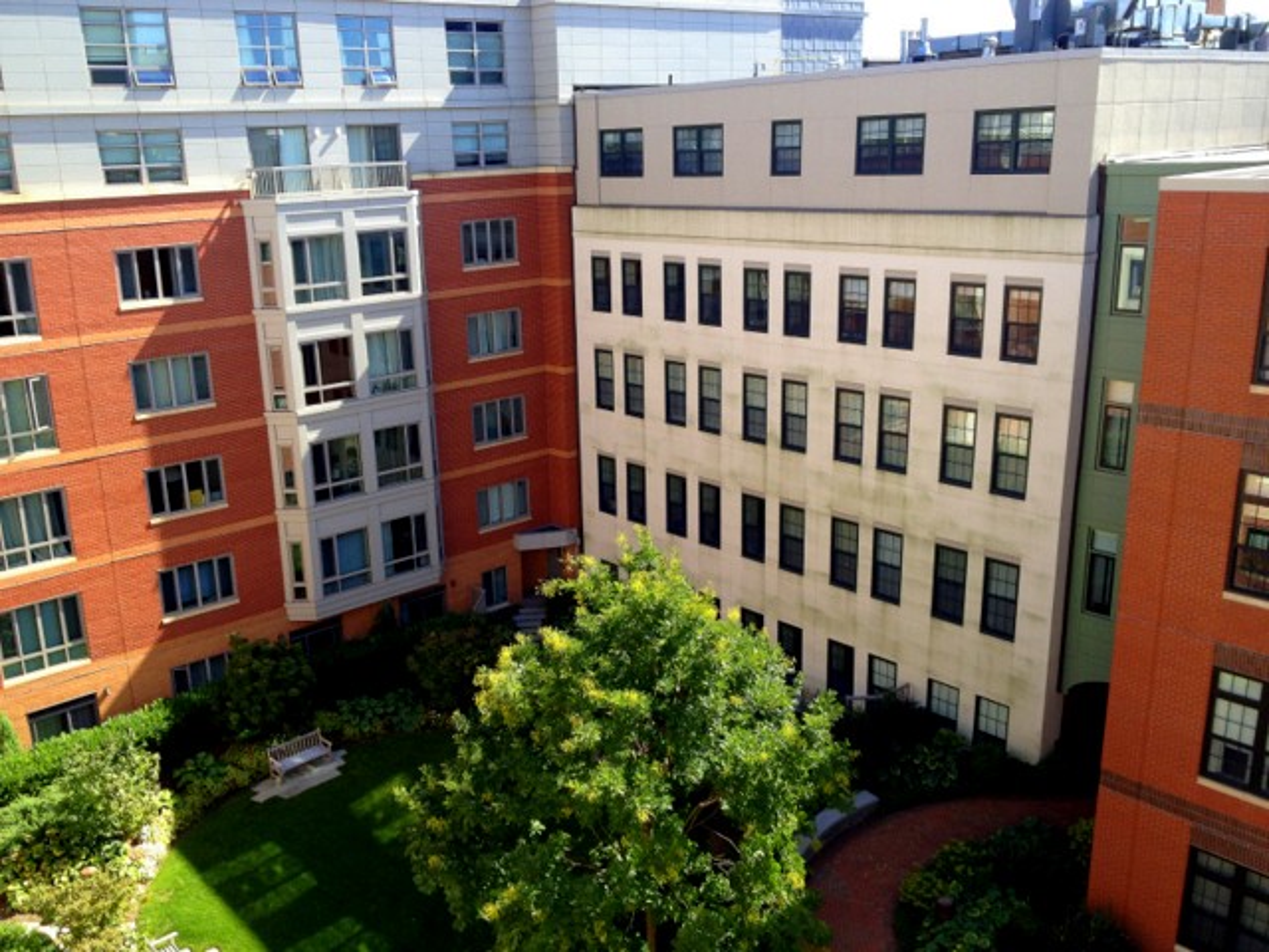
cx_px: 634
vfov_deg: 40.7
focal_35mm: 35
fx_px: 1283
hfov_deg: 52.6
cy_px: 476
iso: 64
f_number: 2.4
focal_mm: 4.28
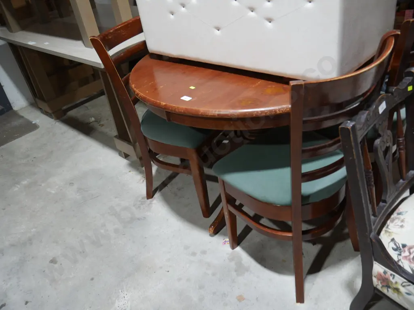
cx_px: 207
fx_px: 359
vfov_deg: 46.8
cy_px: 155
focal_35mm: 30
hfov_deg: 60.0
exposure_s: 1/60
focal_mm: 15
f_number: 3.6
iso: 320
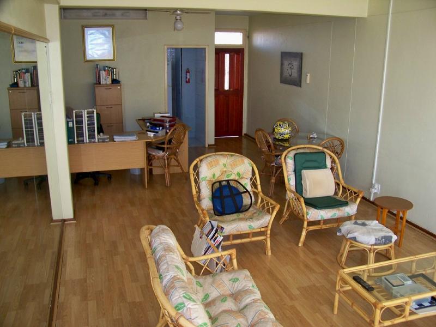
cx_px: 218
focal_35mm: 33
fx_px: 416
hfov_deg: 55.4
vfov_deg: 42.9
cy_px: 164
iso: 200
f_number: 2.8
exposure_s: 1/30
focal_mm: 5.85
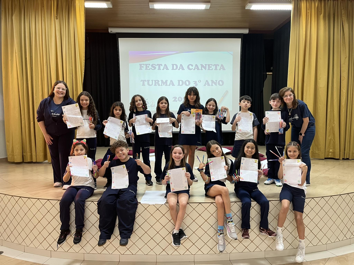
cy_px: 132
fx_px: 266
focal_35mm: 26
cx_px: 177
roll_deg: +0.7
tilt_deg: -4.8
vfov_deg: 53.1
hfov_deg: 67.3
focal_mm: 5.1
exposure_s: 1/60
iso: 200
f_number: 1.6
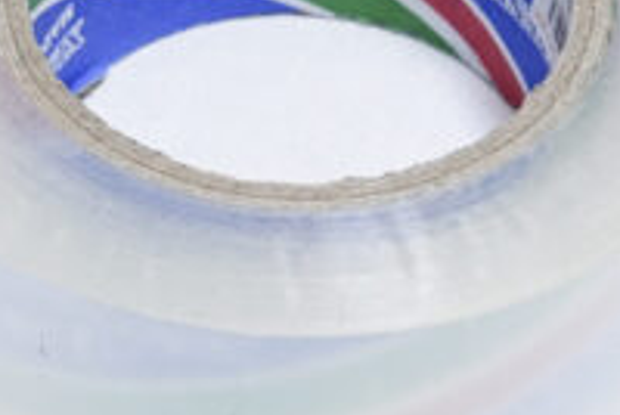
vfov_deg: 5.6
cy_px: 62
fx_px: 4226
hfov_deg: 8.4
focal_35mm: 245
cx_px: 229
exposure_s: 1/200
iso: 3200
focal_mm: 70
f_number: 9
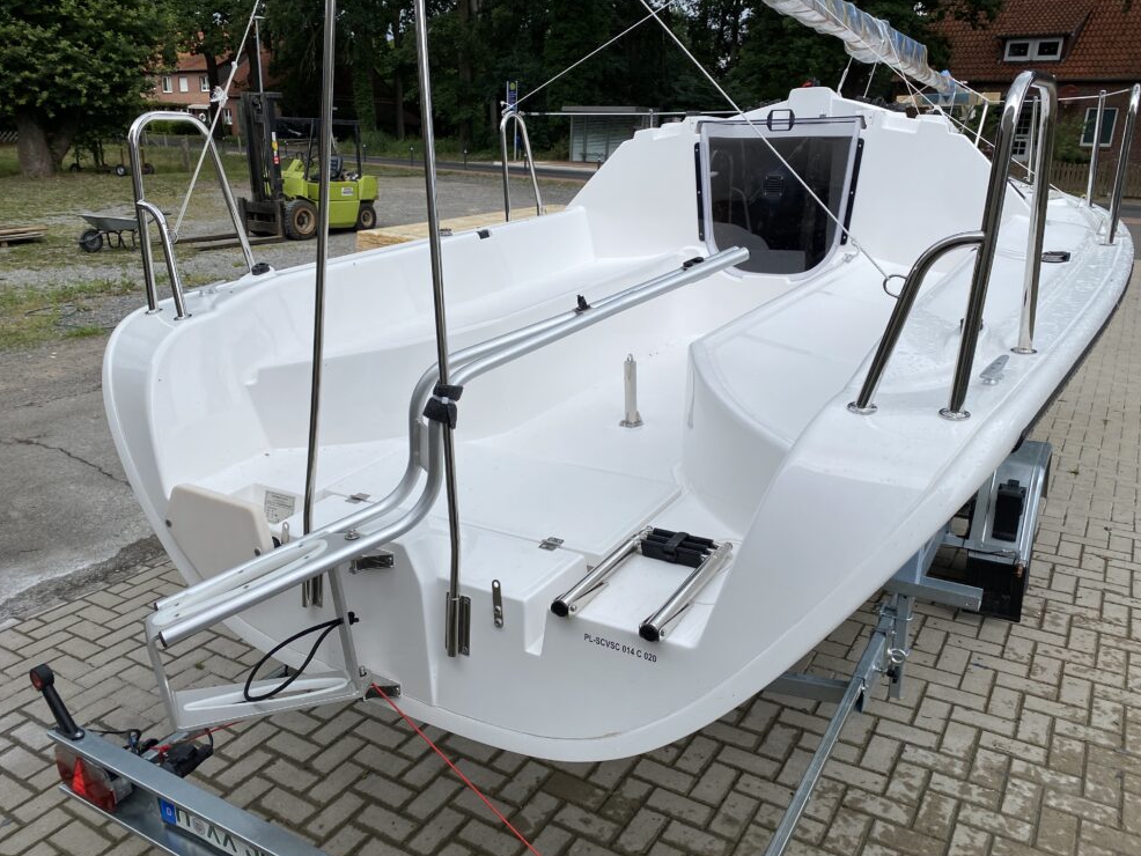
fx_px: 890
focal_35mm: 27
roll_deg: -1.7
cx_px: 566
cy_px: 420
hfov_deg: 65.3
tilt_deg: -20.1
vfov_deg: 51.4
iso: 32
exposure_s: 1/1838
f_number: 1.8
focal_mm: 4.25
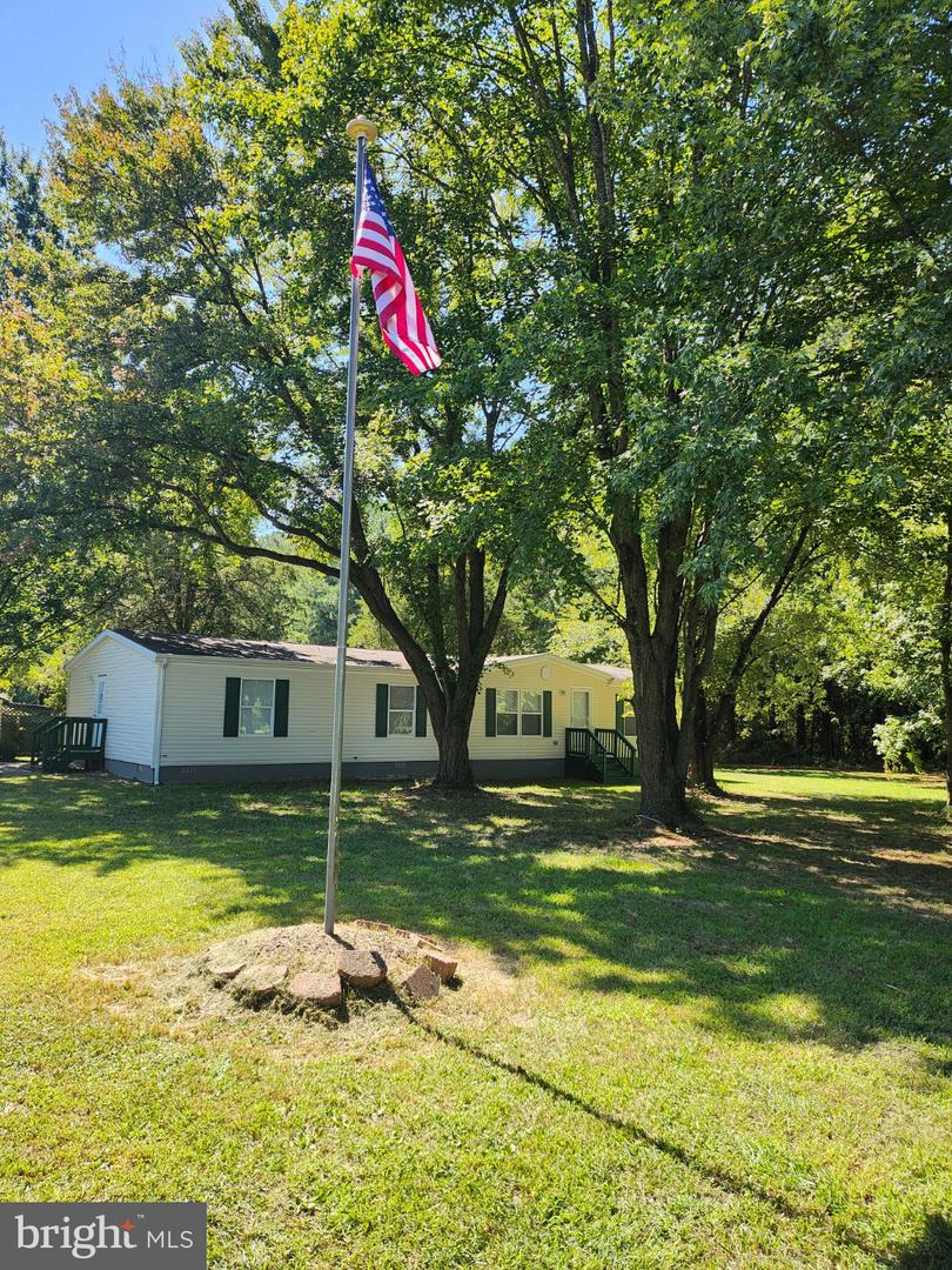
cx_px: 476
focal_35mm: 24
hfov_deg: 56.8
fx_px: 880
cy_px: 635
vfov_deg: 71.6
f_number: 1.8
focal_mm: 5
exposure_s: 1/736
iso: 50
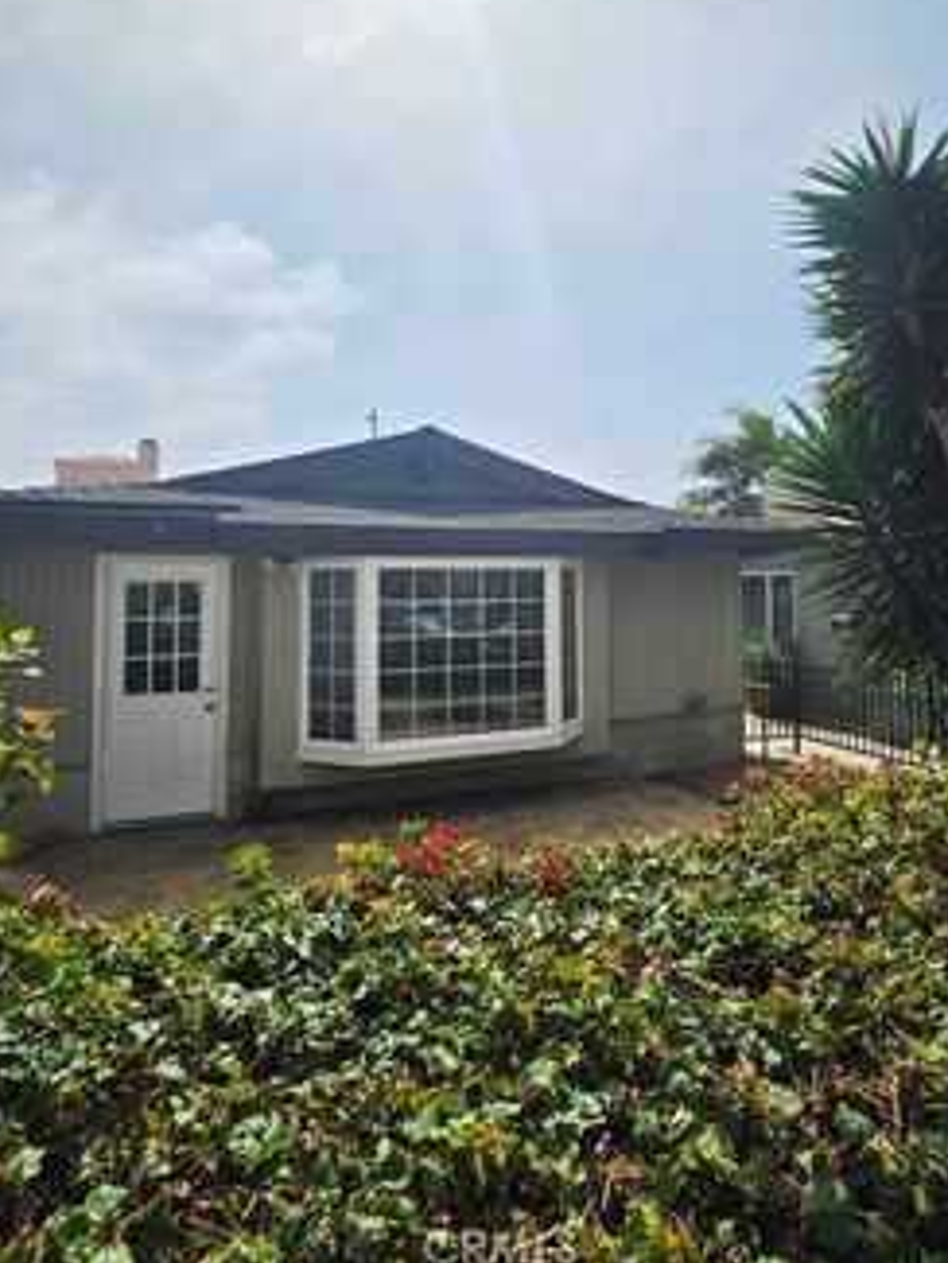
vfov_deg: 81.3
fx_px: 730
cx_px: 559
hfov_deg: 65.5
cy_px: 546
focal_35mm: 20
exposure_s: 1/7586
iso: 32
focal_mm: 2.2
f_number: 1.9
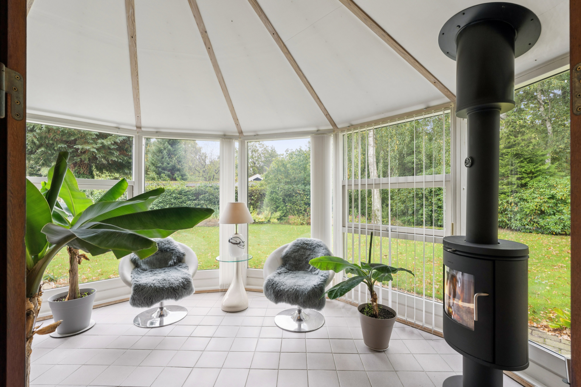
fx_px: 258
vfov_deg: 73.7
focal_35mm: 16
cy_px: 194
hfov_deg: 96.7
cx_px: 290
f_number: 10
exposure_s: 1/13
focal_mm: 16
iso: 200
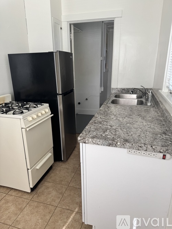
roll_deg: +2.2
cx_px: 86
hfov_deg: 56.8
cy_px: 114
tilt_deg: -15.7
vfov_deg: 71.6
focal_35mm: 24
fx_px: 159
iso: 100
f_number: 1.78
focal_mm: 6.76
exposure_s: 1/121
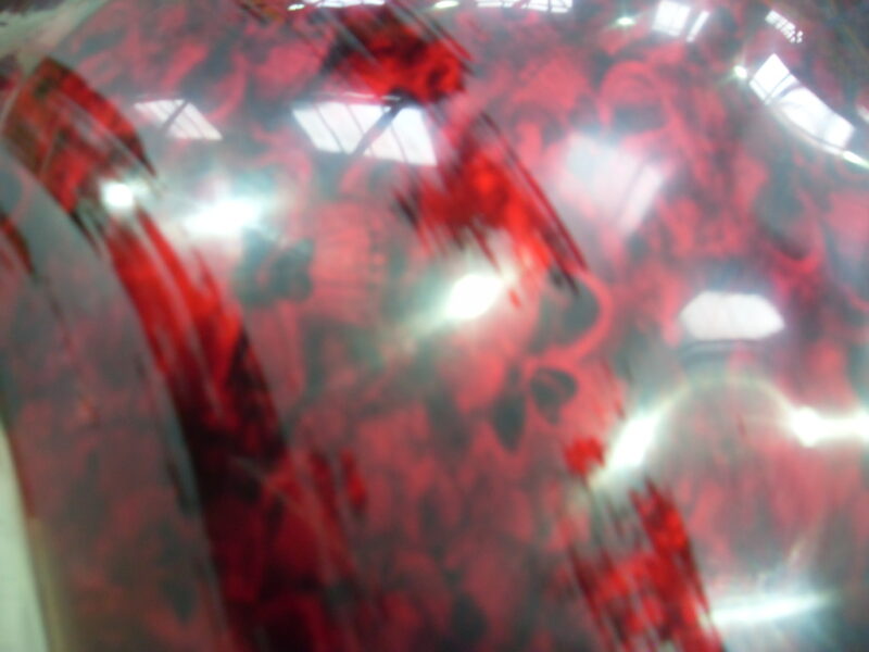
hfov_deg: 52.6
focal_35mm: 35
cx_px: 434
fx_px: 879
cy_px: 326
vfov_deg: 40.7
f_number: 2.8
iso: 200
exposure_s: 1/8
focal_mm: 6.3
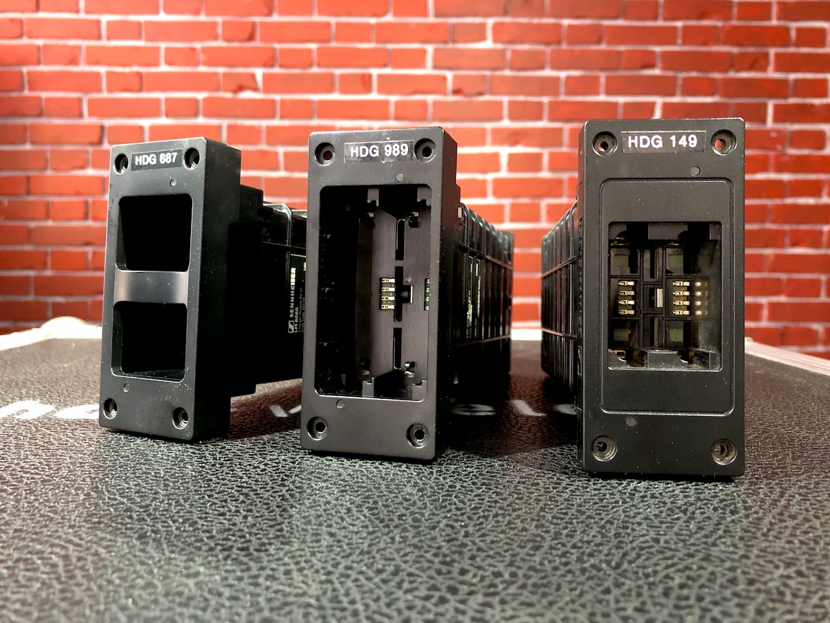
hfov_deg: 63.4
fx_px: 671
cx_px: 415
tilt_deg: -2.5
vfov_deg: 49.7
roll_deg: +0.0
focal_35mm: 28
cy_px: 312
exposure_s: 1/6
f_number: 1.8
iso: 100
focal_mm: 3.99
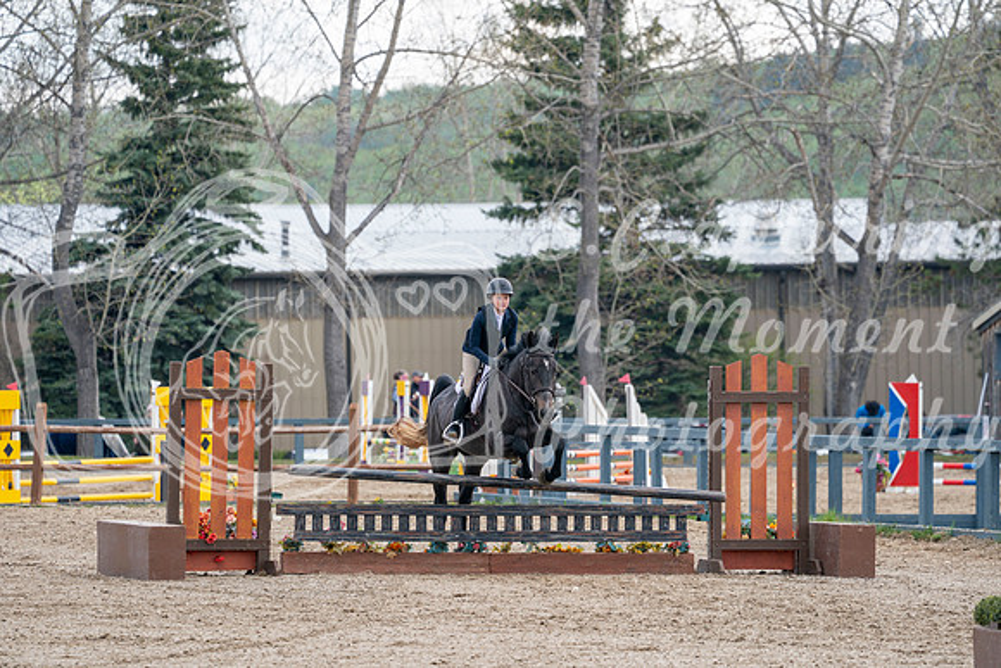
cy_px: 334
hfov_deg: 7.9
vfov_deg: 5.3
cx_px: 500
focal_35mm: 259
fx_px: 7203
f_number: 5.6
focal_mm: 259
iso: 200
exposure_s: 1/320
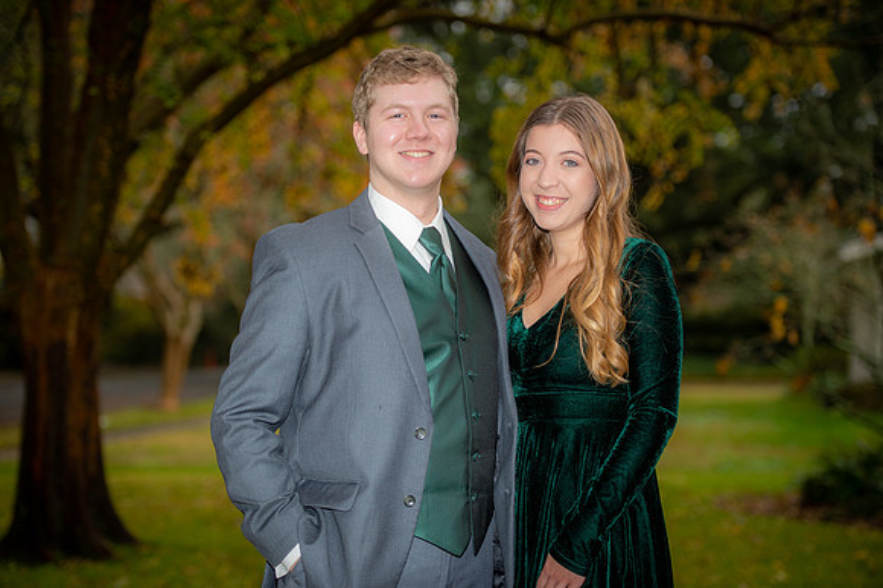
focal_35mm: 90
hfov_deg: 22.6
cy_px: 294
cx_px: 442
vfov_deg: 15.2
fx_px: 2206
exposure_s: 1/200
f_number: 3.2
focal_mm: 90
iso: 125
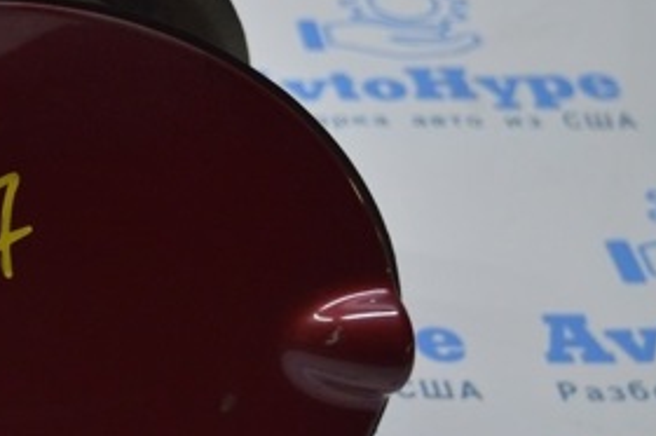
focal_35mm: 106
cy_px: 297
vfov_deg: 12.8
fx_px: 1932
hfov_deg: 18.5
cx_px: -68
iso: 400
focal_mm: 31
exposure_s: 1/100
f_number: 4.2
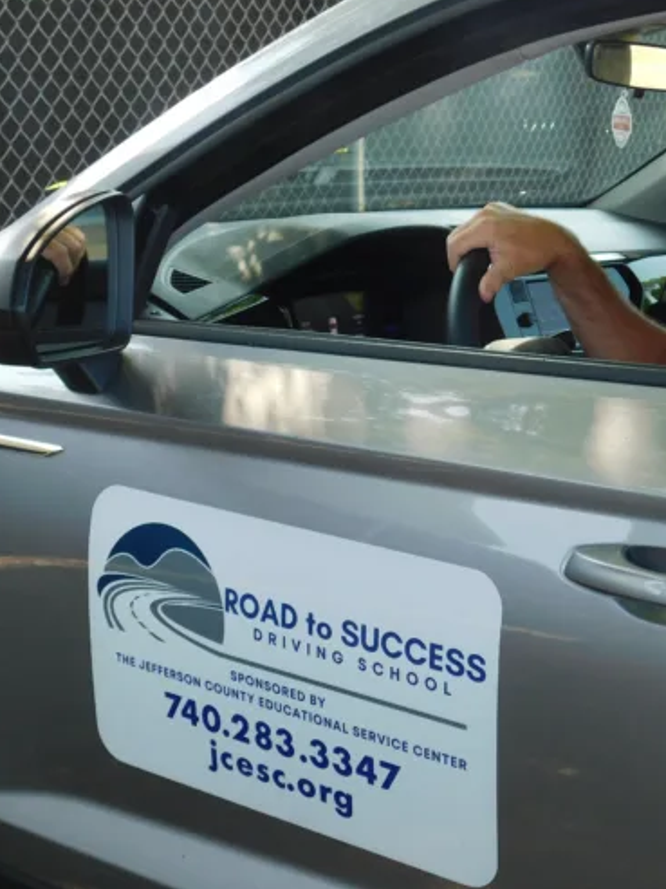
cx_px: 452
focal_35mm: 61
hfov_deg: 23.9
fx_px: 1565
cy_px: 439
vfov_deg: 31.7
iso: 125
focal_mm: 8
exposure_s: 1/100
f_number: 3.7
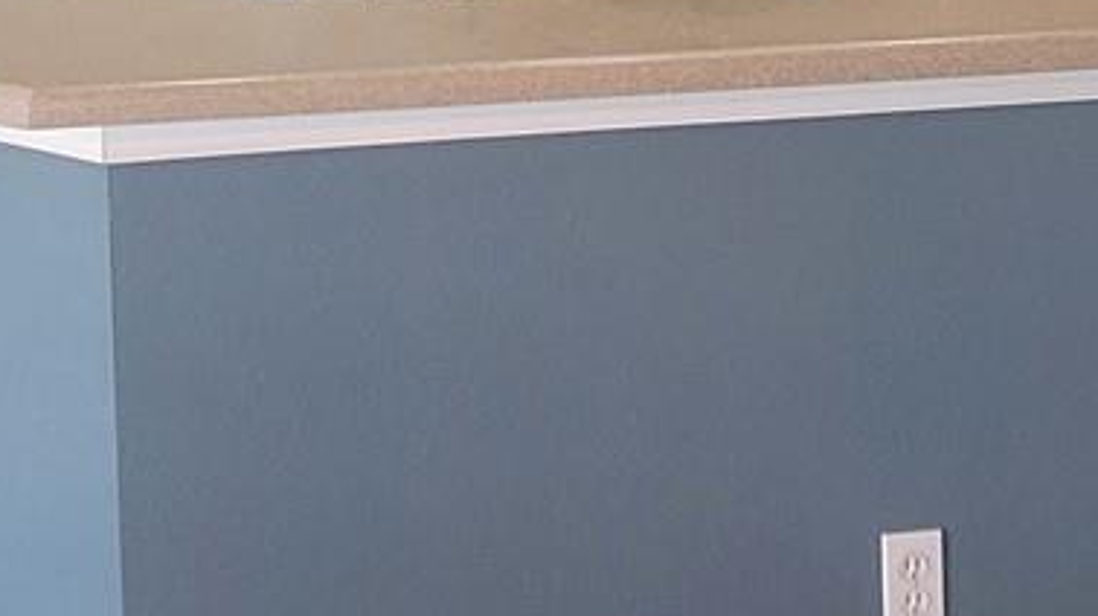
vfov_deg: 16.8
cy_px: -477
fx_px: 1746
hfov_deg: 34.7
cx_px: 404
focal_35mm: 60
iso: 320
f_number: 2.2
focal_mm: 2.2
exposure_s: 1/40
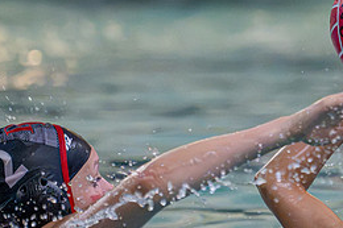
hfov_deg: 3.0
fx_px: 6494
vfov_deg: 2.0
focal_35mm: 682
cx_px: 327
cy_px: 90
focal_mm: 185
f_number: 2.8
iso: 18000
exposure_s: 1/1000
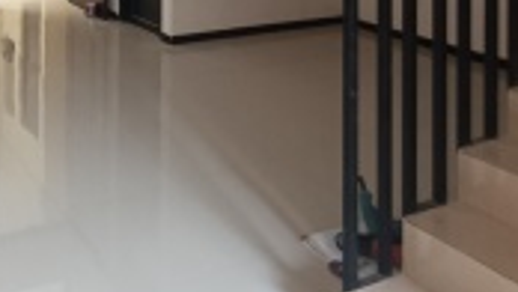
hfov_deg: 42.3
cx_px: 94
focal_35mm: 46
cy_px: -158
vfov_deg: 21.4
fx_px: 632
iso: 500
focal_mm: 1.68
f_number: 2.2
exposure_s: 1/33.3
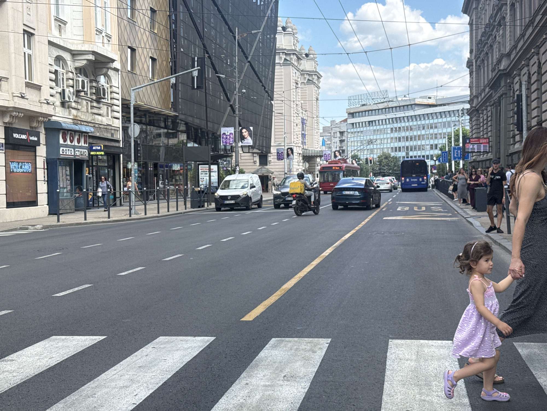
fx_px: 758
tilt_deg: +0.0
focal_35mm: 48
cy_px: 206
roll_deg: +1.2
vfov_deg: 30.3
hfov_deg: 39.7
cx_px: 274
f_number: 1.78
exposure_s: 1/966
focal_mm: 6.76
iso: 64
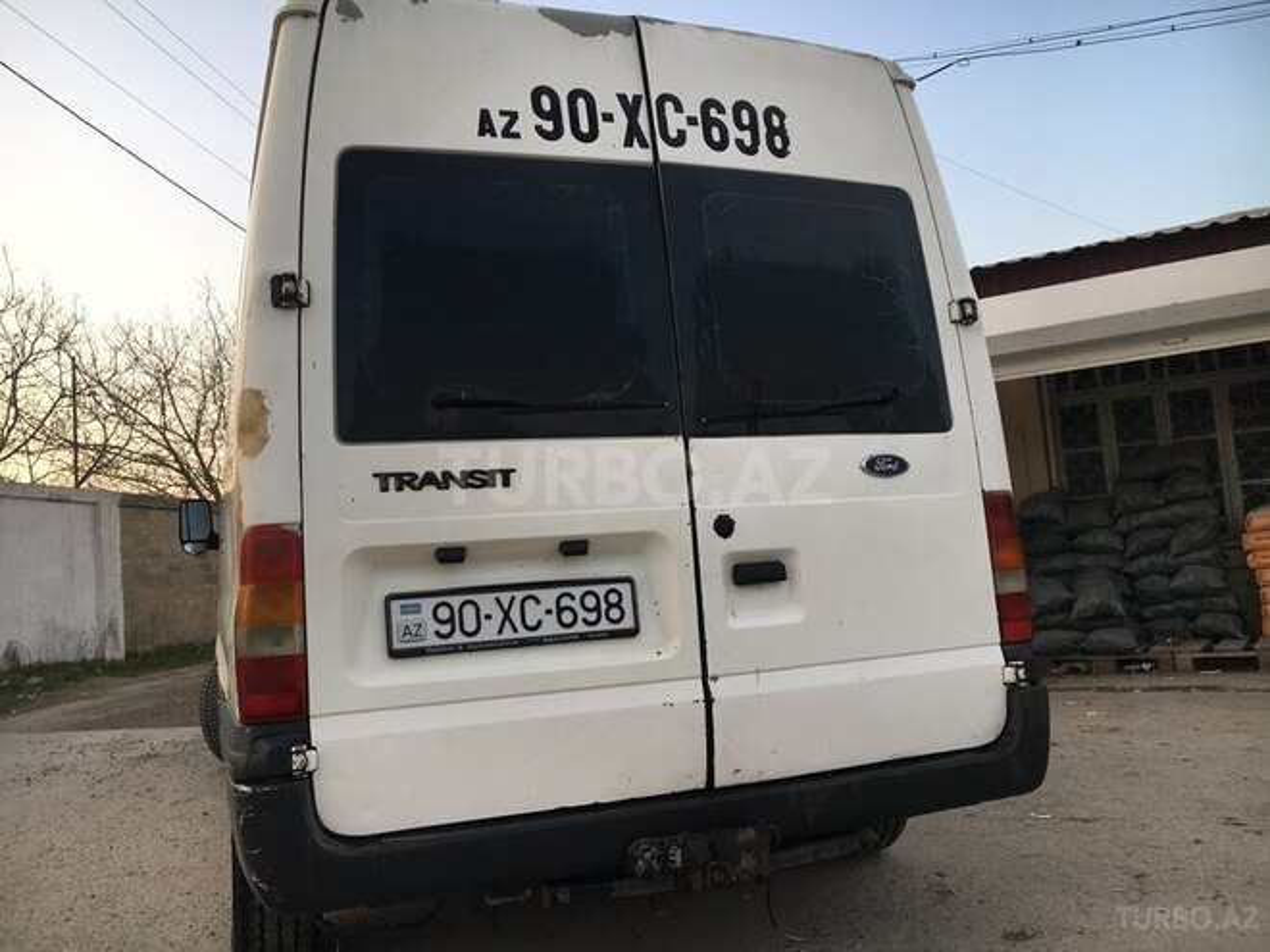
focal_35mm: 29
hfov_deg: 61.7
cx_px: 635
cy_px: 476
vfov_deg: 48.2
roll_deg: +3.9
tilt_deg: +4.5
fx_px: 1064
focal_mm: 4.15
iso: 25
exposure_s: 1/139
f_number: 2.2
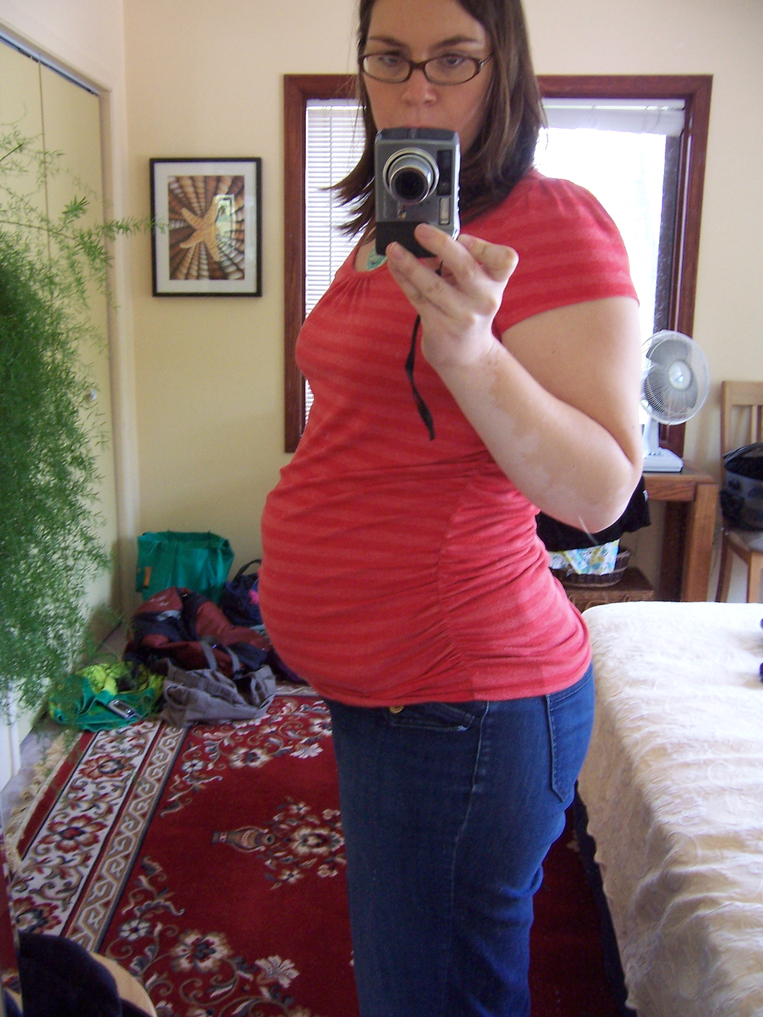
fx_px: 970
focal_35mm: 33
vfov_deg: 55.4
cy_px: 508
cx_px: 382
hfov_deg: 42.9
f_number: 3.4
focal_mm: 5.5
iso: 140
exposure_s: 1/10
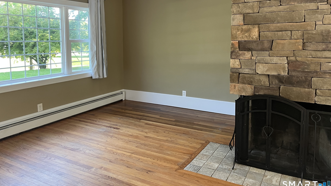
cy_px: 63
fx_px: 255
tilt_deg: -4.3
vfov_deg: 39.7
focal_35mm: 29
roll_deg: +0.0
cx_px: 163
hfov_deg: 66.1
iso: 125
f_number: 1.6
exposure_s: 1/89
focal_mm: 5.1
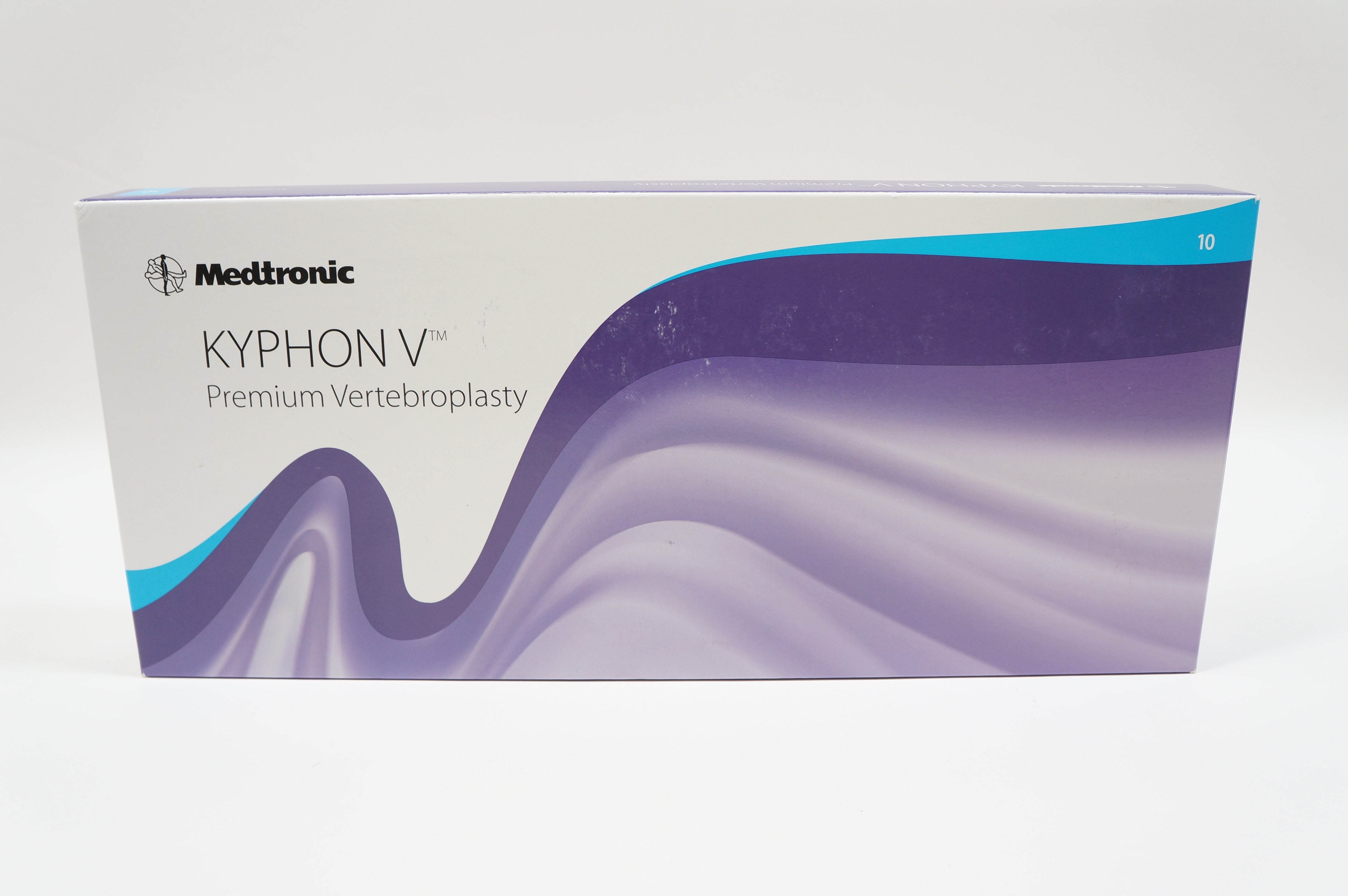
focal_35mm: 30
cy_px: 448
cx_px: 674
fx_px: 1122
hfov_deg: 62.0
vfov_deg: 43.5
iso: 400
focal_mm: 20
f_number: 6.3
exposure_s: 1/40
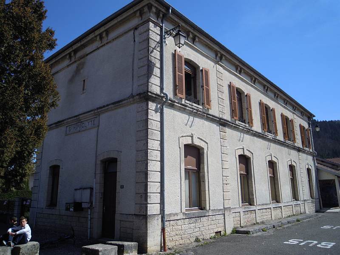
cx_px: 170
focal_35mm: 28
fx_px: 275
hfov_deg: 63.4
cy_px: 128
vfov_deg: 49.7
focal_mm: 5
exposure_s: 1/320
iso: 100
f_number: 7.6
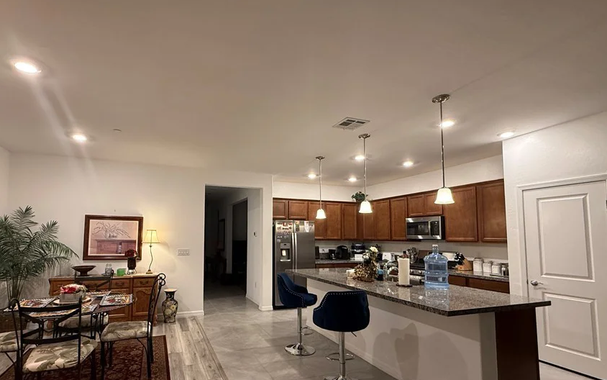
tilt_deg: +4.7
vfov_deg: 64.8
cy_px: 215
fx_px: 298
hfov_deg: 90.5
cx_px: 260
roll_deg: -0.3
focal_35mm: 18
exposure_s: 1/60
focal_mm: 2.22
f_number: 2.2
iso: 320
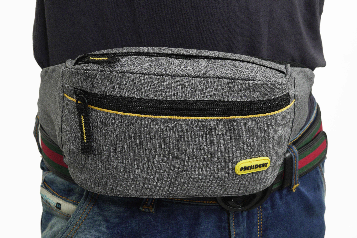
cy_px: 119
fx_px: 496
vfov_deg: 27.0
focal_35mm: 50
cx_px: 178
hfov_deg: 39.6
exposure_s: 1/160
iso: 800
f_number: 13
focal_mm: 50
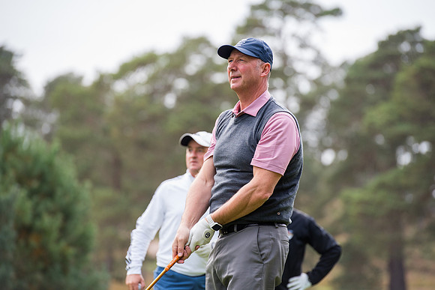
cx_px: 218
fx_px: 2417
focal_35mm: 200
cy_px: 145
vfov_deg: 6.9
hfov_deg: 10.3
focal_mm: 200
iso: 1000
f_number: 4
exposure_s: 1/1000
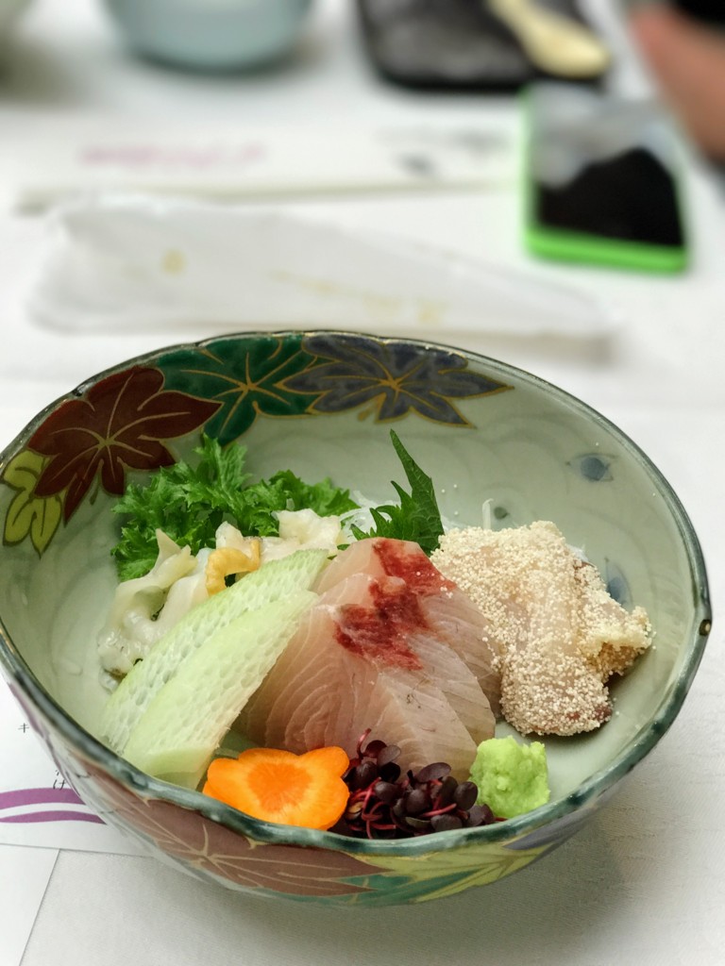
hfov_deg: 25.7
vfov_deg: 33.8
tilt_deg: -36.9
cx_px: 362
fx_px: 1592
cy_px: 483
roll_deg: -5.6
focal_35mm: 57
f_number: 2.8
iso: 80
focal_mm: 6.6
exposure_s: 1/60
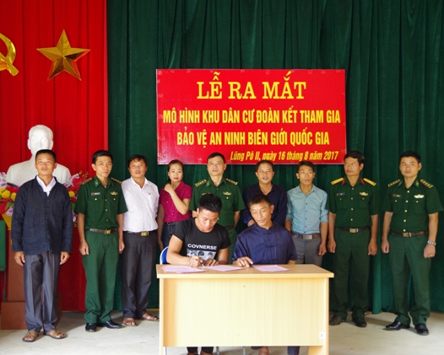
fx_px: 539
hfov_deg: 44.6
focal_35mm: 41
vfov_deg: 36.5
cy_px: 178
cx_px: 181
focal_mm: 24
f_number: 4
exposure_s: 1/25
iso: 800
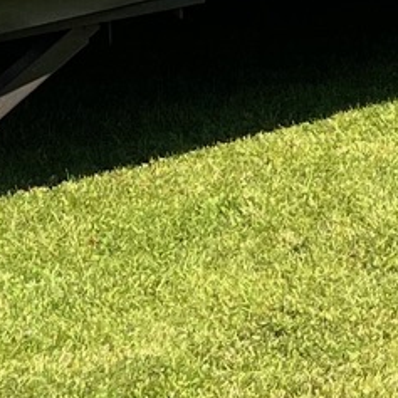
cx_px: 516
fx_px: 2589
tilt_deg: +6.2
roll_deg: +3.1
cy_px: -956
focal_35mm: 199
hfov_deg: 8.7
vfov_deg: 7.3
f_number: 1.6
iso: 50
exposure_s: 1/1672
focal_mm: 5.1
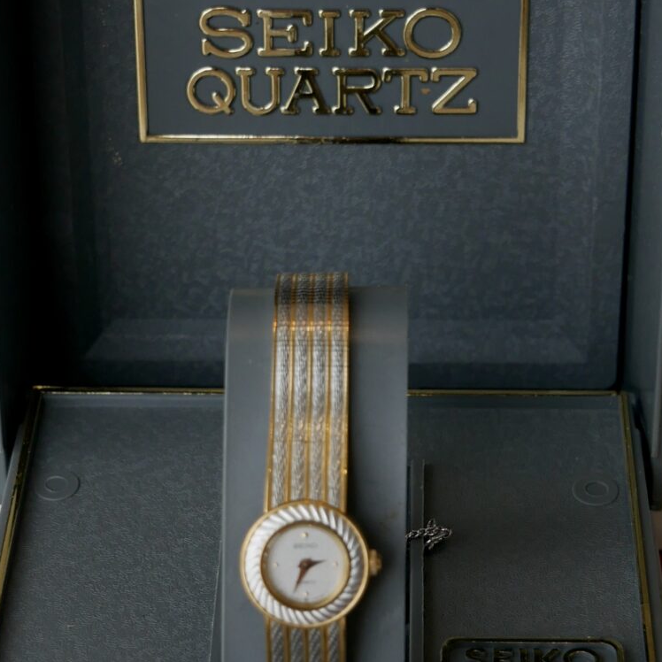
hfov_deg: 16.0
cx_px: 306
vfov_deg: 16.0
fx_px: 2358
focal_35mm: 109
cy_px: 338
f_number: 3.9
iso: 200
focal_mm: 18
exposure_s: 1/320
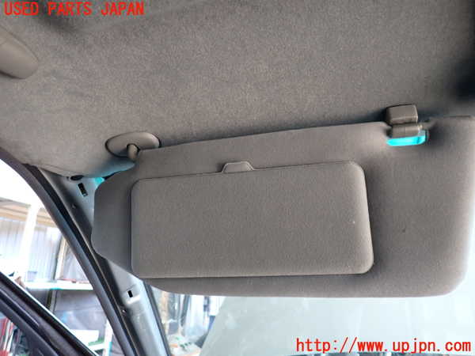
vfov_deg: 54.9
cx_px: 238
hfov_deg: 69.4
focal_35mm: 25
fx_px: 343
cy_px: 178
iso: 200
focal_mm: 4.5
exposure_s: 1/60
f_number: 2
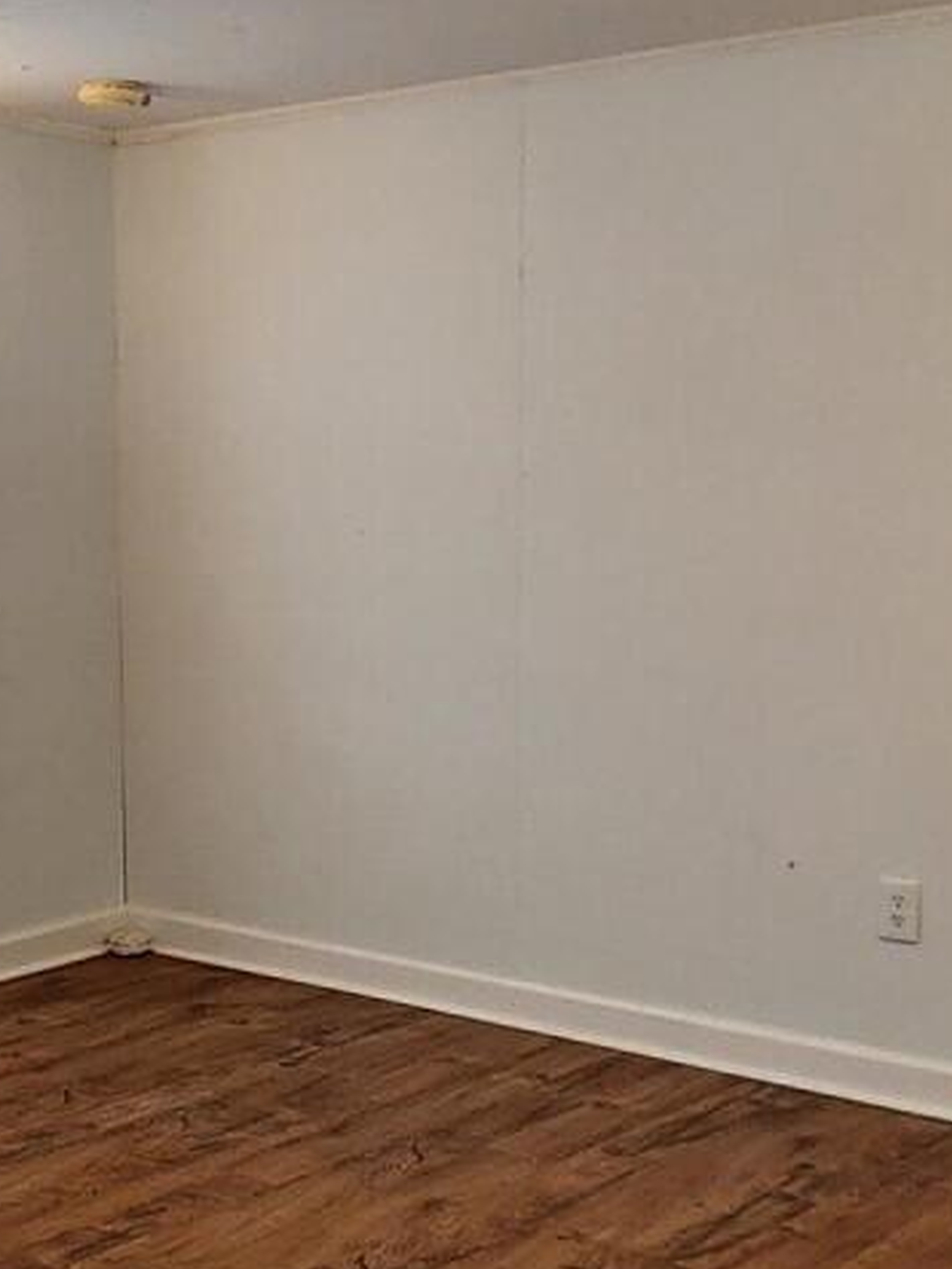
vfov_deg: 34.9
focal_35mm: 55
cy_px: 724
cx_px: -5
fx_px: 2016
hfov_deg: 25.3
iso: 160
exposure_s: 1/60
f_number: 2.2
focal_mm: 2.2
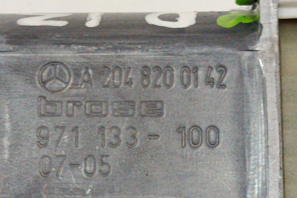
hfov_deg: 16.1
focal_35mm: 127
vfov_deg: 10.8
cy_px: 97
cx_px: 148
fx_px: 1048
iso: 637
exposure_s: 1/50
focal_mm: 5.24
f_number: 1.7
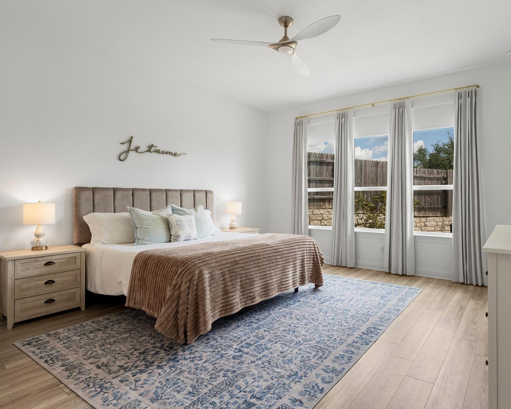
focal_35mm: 20
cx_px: 306
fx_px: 302
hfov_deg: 79.5
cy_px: 198
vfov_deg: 68.1
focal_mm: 17
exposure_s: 1/80
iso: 2000
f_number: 8
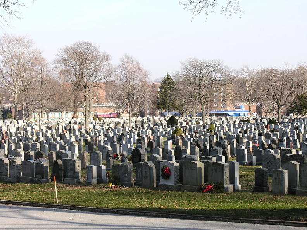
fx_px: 834
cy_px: 115
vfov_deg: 15.7
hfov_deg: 20.9
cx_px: 154
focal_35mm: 94
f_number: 5
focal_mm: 24
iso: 50
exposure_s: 1/155
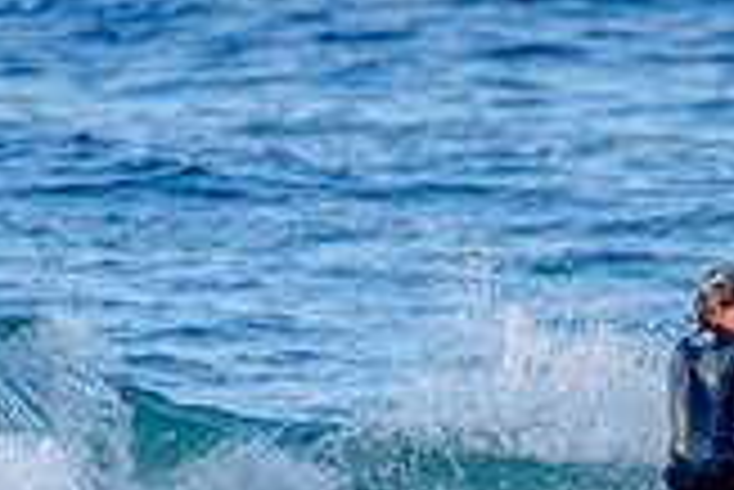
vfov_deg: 0.6
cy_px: 563
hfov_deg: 0.9
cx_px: 793
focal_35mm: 2177
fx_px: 44425
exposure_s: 1/1250
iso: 450
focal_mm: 500
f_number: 5.6
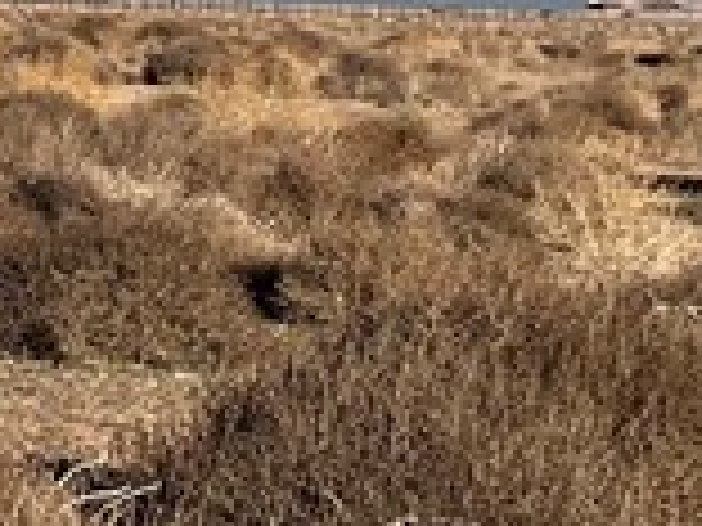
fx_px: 3468
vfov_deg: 8.3
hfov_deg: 10.5
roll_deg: -1.8
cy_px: -522
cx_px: -756
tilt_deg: +6.3
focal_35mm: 171
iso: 32
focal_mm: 4.2
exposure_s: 1/4831
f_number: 1.6
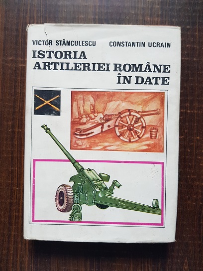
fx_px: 203
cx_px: 102
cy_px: 136
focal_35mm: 26
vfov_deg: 67.3
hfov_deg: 53.1
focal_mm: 4.3
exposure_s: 1/33
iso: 160
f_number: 1.7
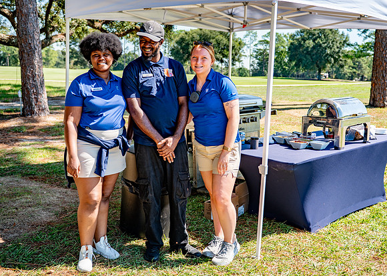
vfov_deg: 34.0
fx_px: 451
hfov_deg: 46.4
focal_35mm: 41
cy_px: 126
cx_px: 202
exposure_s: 1/1000
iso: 100
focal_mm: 32
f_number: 2.8
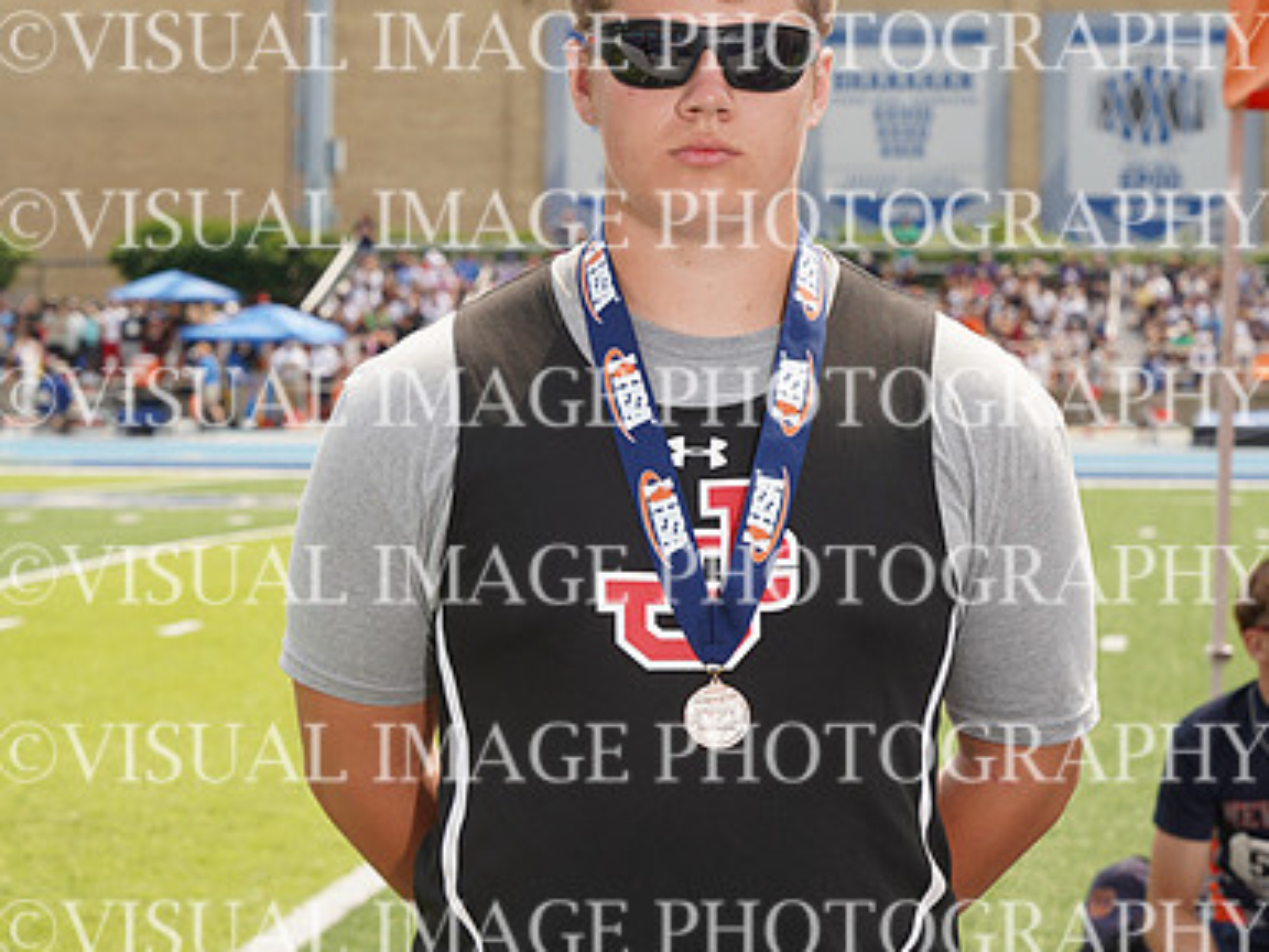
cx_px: 633
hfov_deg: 18.5
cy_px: 486
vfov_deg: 14.0
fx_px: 3886
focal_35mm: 106
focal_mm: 73
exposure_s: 1/160
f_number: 8
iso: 100
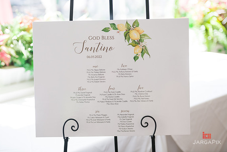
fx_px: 612
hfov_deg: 21.0
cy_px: 75
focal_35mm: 97
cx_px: 115
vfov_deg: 14.1
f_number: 3.2
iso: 400
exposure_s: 1/500
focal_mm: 95
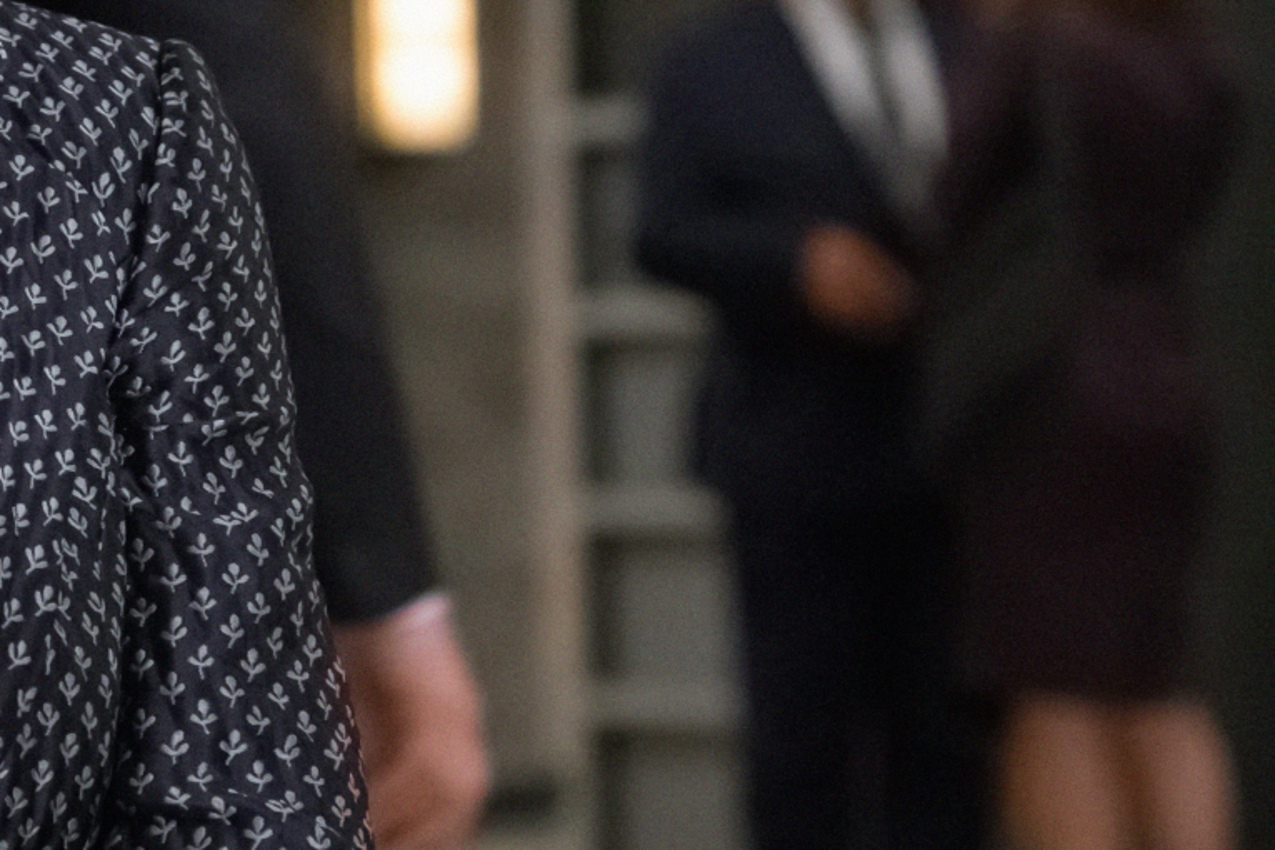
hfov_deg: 9.4
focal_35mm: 217
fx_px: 7685
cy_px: 126
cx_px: 112
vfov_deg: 6.3
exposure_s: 1/125
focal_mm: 55
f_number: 3.2
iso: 5000
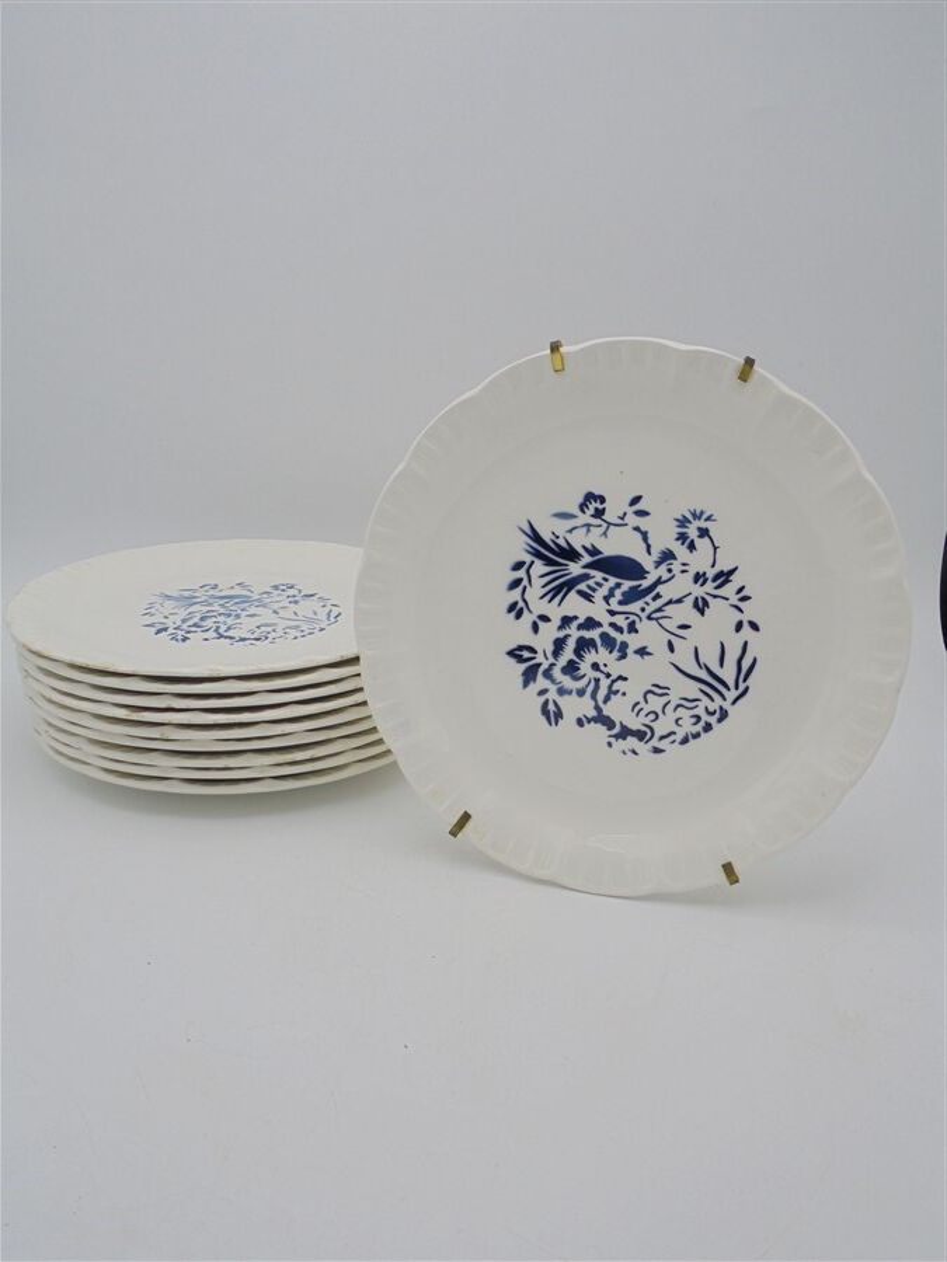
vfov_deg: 61.7
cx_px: 474
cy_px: 631
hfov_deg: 48.2
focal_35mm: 29
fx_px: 1058
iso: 100
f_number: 3.7
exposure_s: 1/320
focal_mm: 5.3
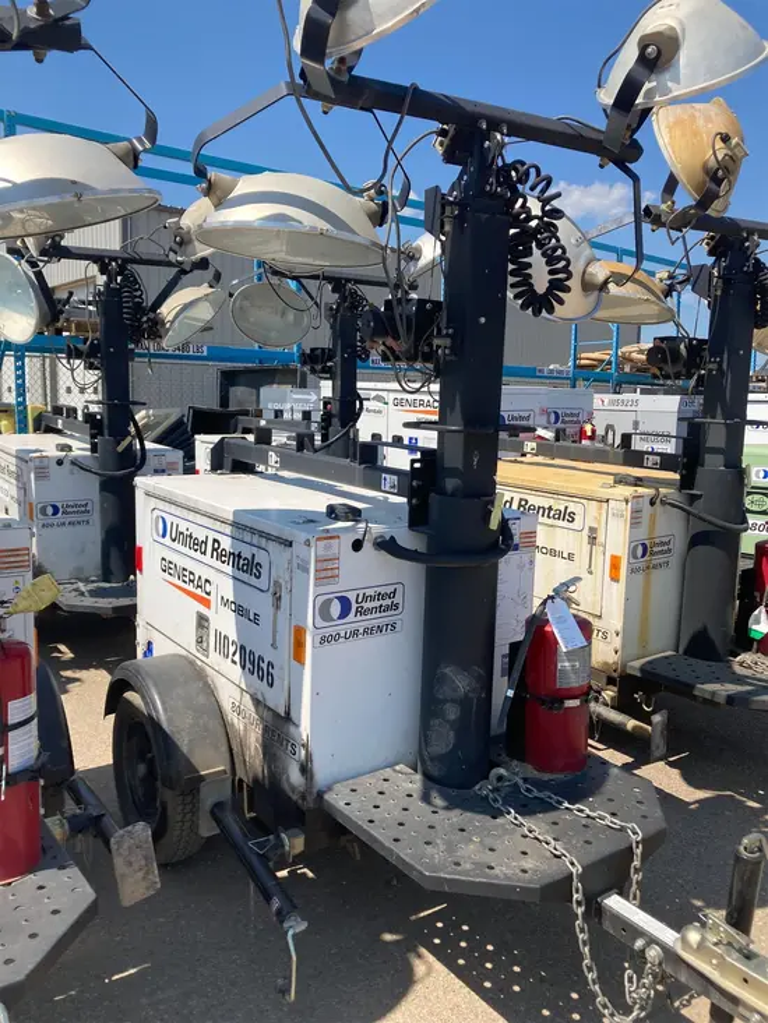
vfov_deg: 63.4
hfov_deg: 49.8
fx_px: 828
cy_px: 512
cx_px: 384
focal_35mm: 28
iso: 20
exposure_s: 1/1845
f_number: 1.8
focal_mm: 3.99
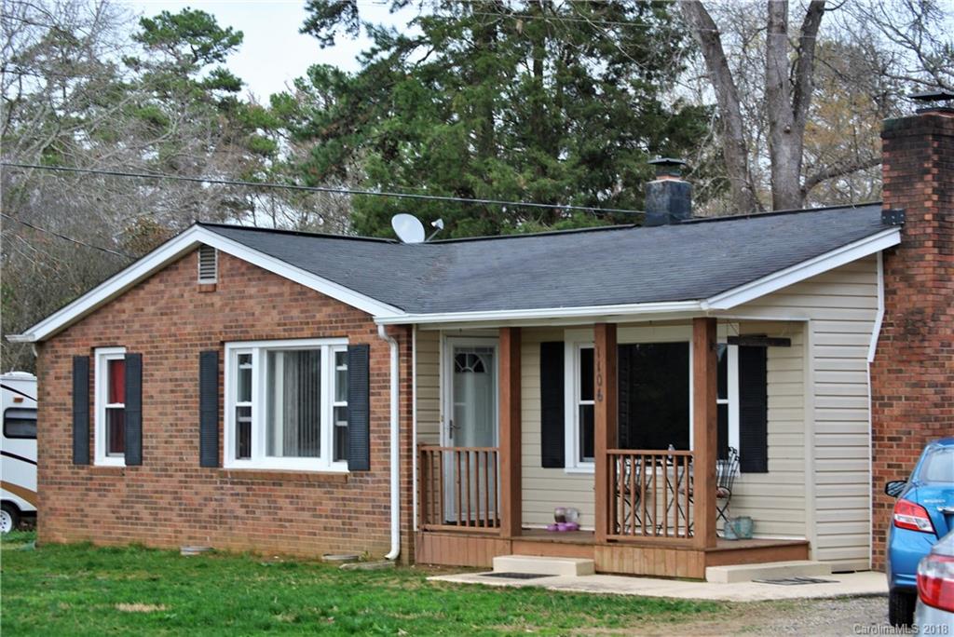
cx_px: 477
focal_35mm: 82
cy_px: 318
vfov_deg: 16.6
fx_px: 2187
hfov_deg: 24.6
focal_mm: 55
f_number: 5
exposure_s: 1/60
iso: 100
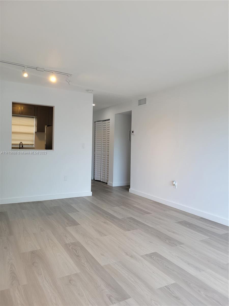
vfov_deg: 67.3
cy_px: 153
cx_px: 114
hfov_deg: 53.1
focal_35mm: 26
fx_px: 229
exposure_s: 1/120
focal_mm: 5.4
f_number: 1.8
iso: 64
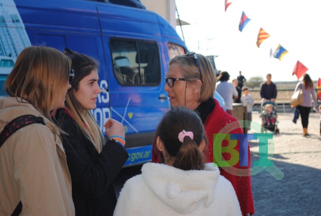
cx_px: 160
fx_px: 697
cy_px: 108
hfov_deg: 25.9
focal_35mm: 78
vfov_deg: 17.6
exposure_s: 1/125
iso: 100
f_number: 5.6
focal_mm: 52
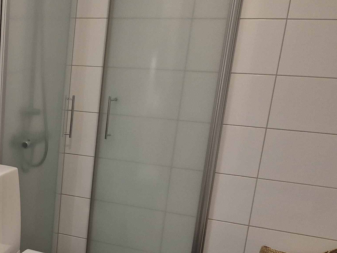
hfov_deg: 28.4
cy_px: 189
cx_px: -58
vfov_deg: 24.2
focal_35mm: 60
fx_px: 584
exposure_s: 1/100
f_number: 1.8
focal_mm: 5.4
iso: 200
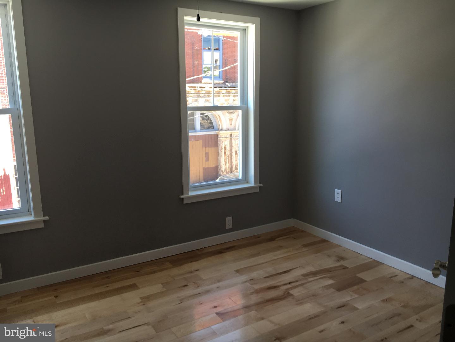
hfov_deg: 61.7
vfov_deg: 48.2
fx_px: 381
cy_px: 171
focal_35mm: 29
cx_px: 228
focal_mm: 4.15
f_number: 2.2
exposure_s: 1/40
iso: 25
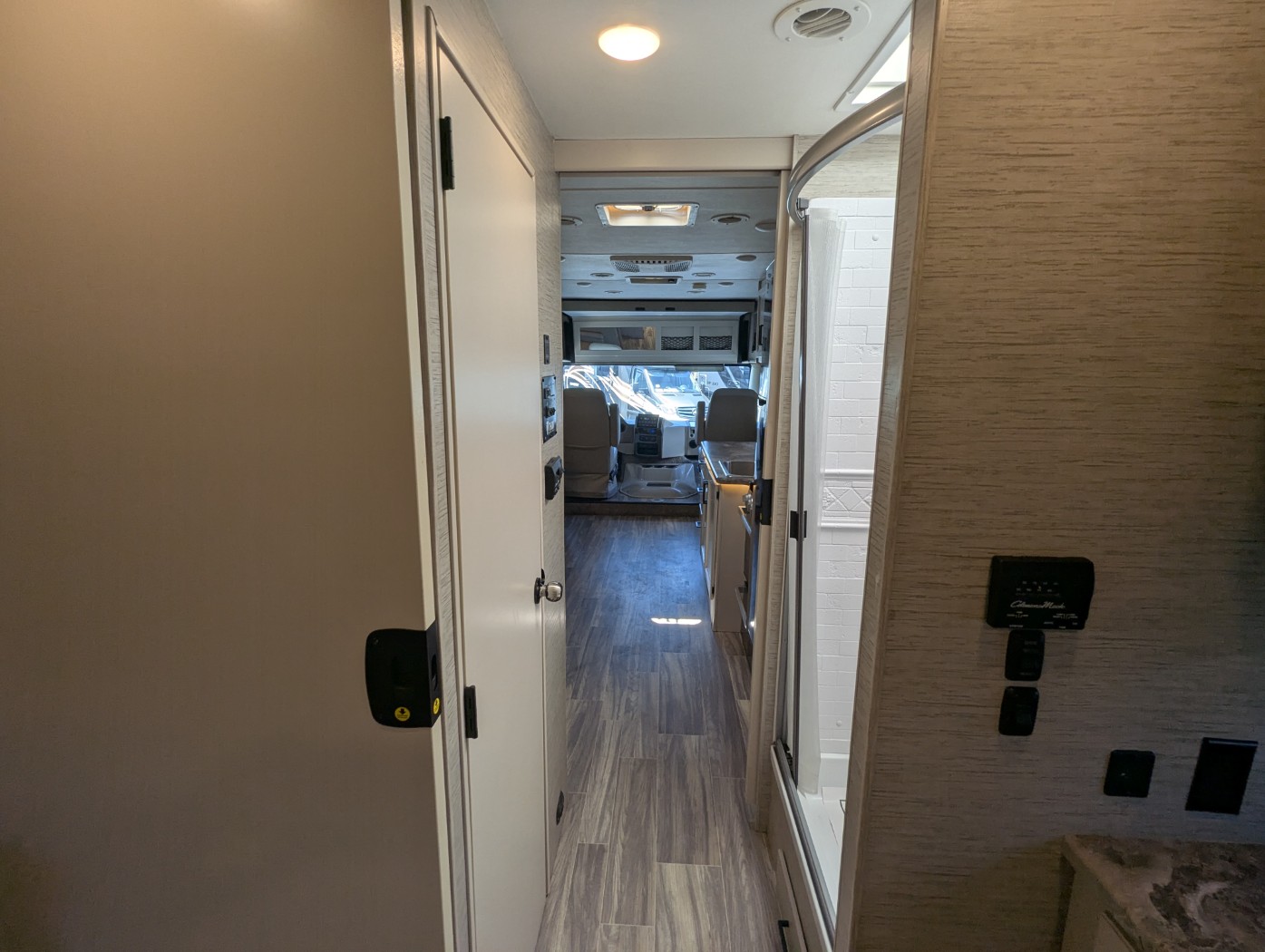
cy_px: 476
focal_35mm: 16
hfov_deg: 94.4
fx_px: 585
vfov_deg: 78.2
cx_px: 632
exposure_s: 1/197
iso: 67
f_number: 2.2
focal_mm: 2.35
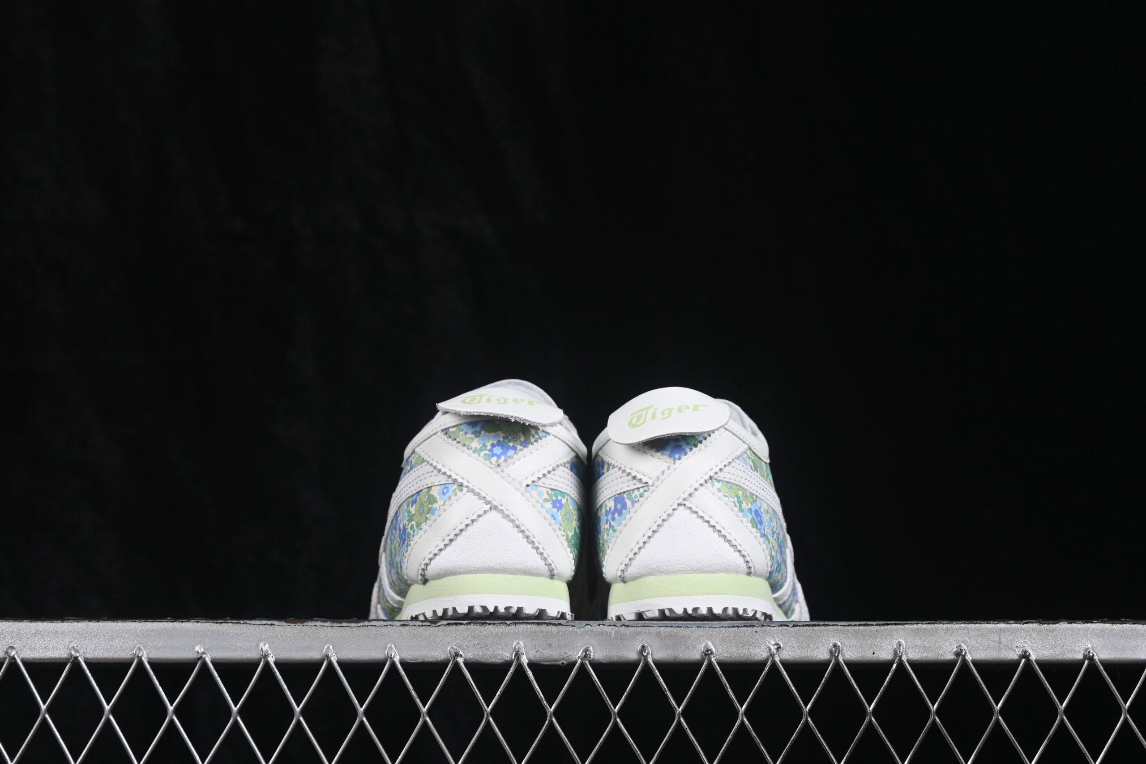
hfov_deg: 27.0
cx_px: 573
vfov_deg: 18.2
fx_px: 2387
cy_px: 382
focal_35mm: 75
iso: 160
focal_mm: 50
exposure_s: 1/80
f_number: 8
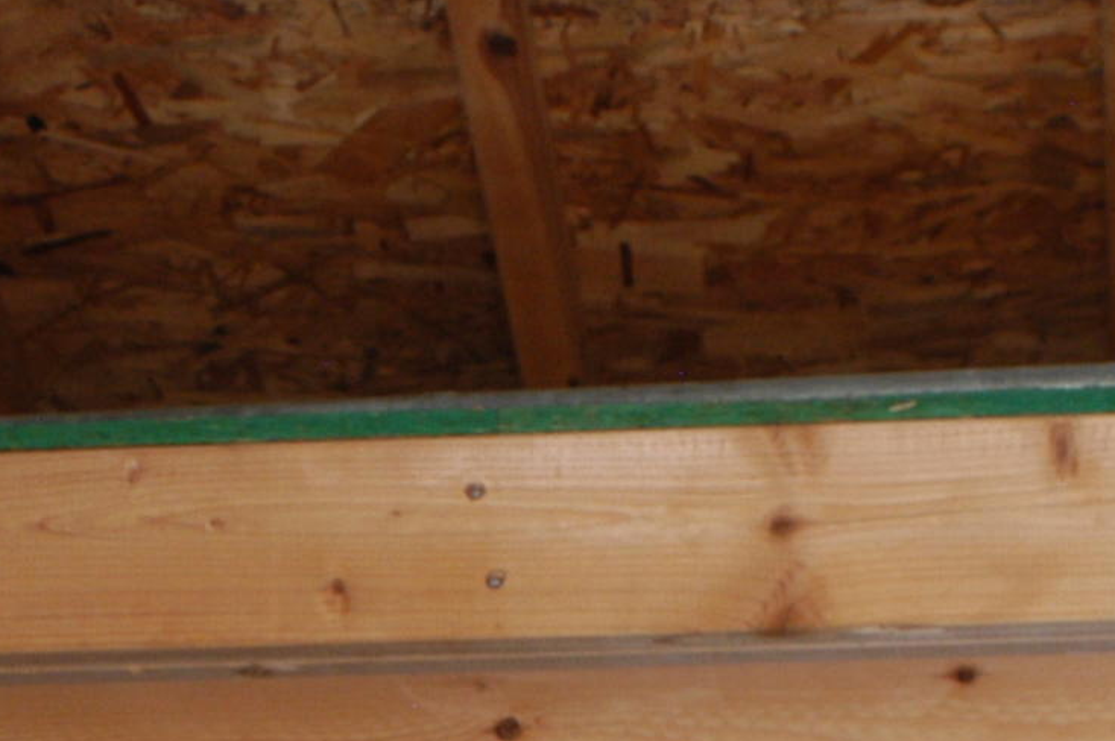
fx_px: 5881
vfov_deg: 7.2
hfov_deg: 10.8
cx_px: 564
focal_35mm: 190
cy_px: 440
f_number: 3.8
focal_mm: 31
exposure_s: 1/50
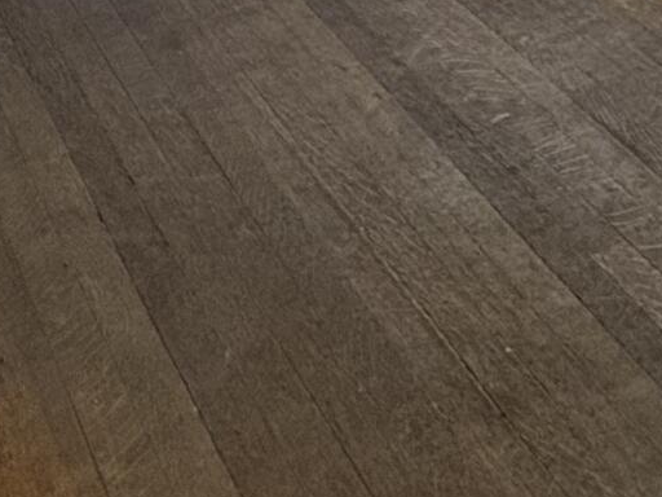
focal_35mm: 82
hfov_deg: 22.5
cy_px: -524
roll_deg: -0.2
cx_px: 723
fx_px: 1568
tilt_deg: -7.2
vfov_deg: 14.6
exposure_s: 1/99
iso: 200
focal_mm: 2.22
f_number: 2.2
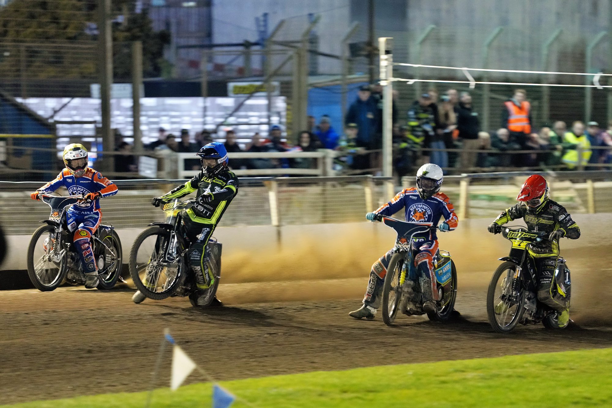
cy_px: 204
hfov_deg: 10.3
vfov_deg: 6.9
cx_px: 306
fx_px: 3400
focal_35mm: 200
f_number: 2.8
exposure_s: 1/125
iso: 3200
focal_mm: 200
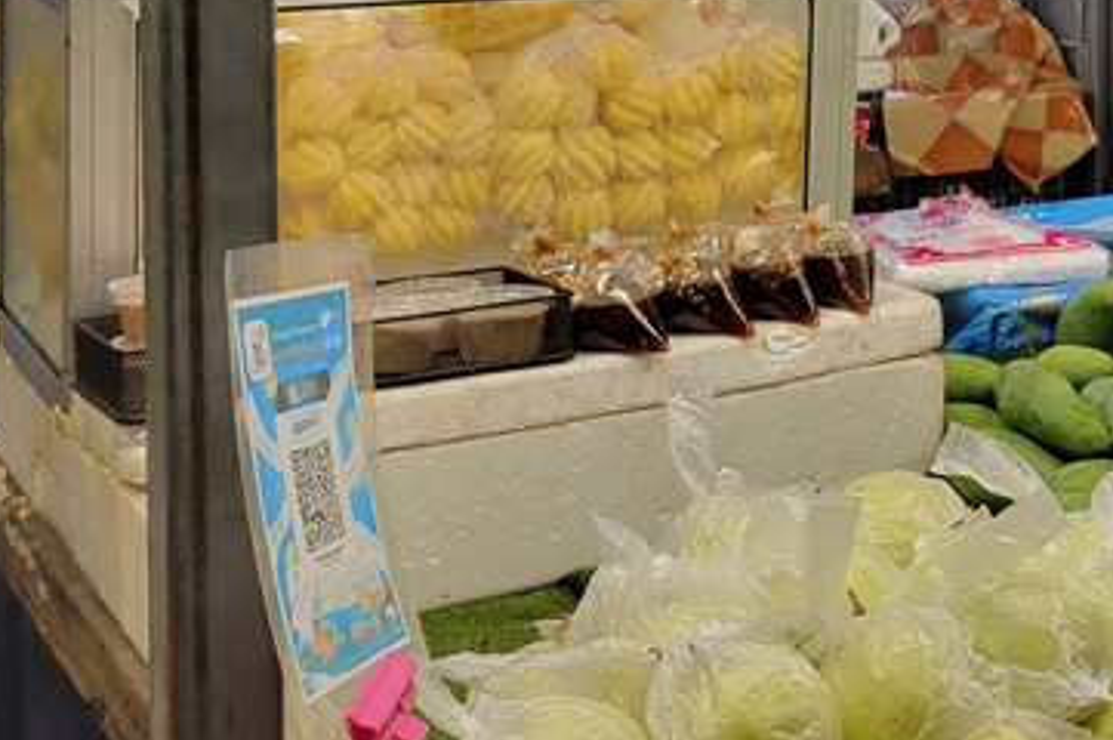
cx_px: 1227
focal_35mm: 75
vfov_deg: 17.5
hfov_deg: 25.1
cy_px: -99
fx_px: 2317
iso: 80
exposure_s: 1/120
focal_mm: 5.4
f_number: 1.8
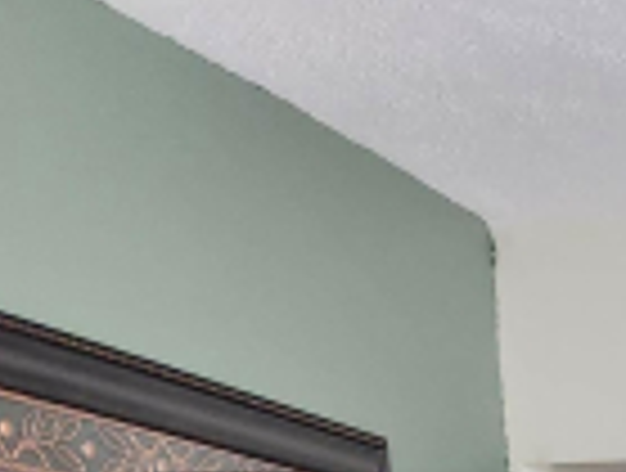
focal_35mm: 110
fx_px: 1994
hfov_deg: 14.8
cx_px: 1241
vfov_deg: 11.4
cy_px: 1115
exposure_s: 1/120
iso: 250
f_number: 1.8
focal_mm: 5.4
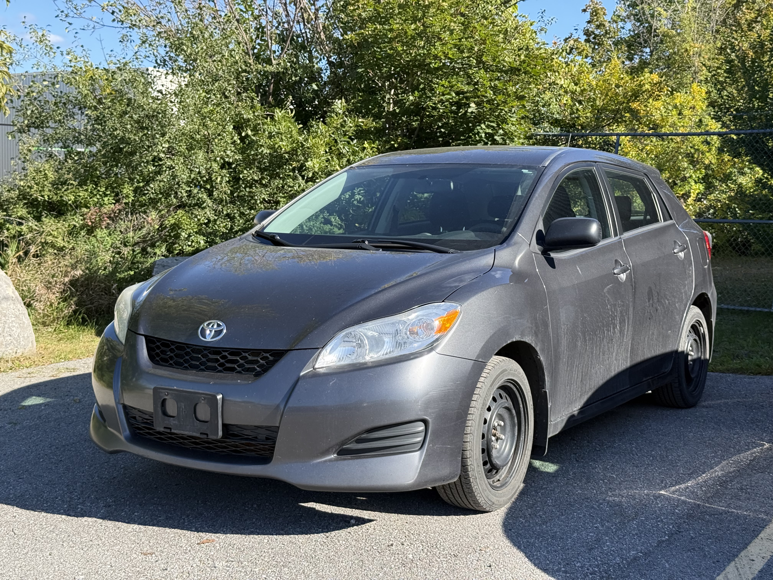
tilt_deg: -4.6
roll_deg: -1.3
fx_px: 1072
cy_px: 290
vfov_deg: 30.3
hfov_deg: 39.7
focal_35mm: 48
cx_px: 386
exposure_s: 1/1883
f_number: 1.78
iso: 100
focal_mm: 6.76
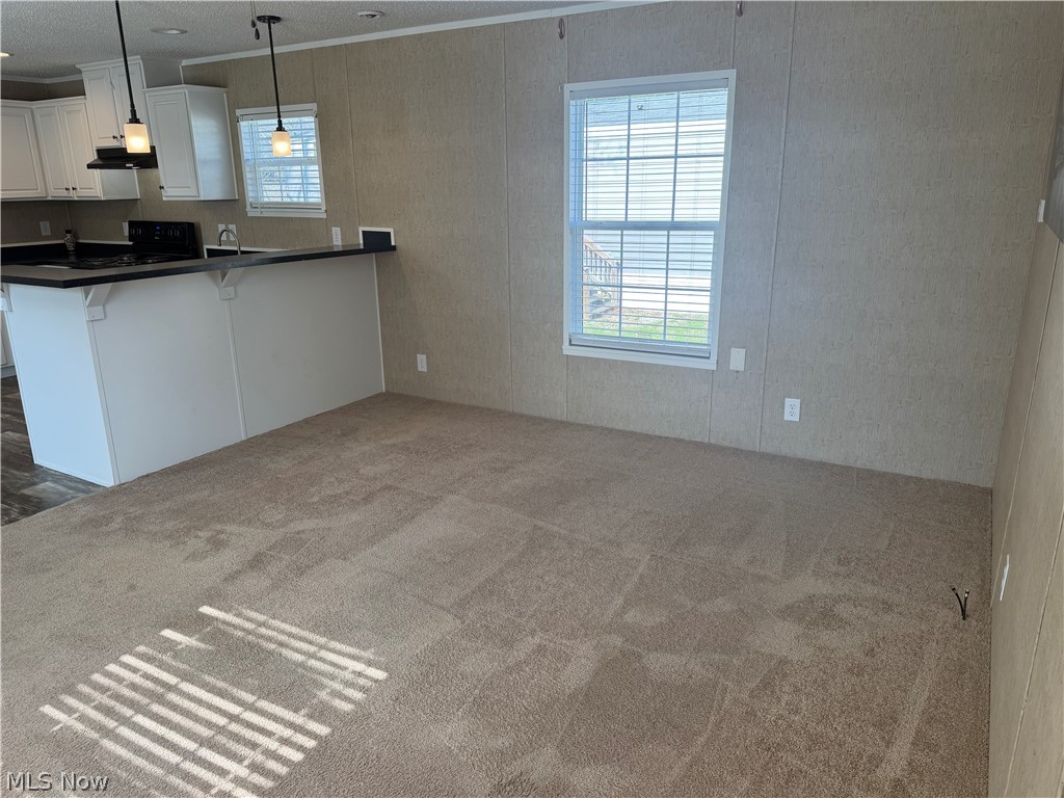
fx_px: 738
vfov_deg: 56.8
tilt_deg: -15.6
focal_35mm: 24
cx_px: 532
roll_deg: +1.4
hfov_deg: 71.6
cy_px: 399
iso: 80
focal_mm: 6.76
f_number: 1.78
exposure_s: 1/174
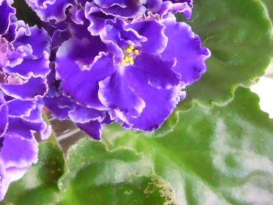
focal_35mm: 102
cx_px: 11
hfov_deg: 18.8
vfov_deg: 14.3
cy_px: 8
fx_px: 804
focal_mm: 8.1
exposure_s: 1/20
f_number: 3.8
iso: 800
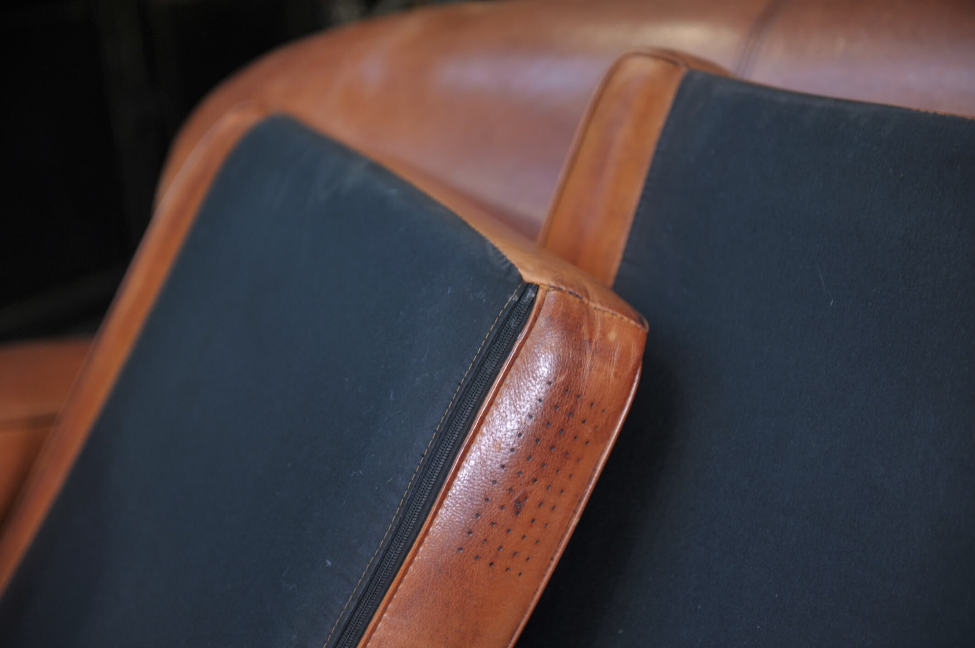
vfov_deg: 24.2
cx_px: 488
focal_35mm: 56
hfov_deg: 35.7
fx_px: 1516
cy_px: 324
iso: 320
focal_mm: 56
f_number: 3.2
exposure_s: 1/50
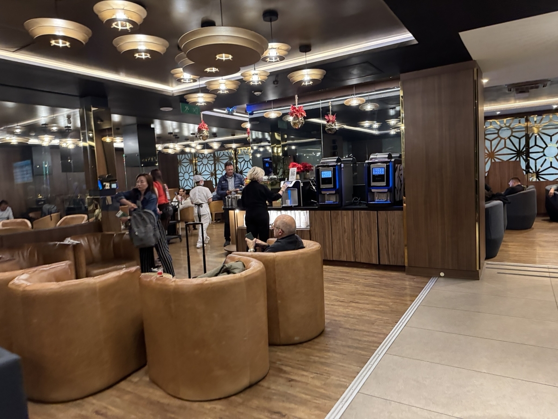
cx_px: 279
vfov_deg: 56.8
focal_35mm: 24
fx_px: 387
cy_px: 210
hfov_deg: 71.6
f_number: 1.78
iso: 800
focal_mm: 6.76
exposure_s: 1/60
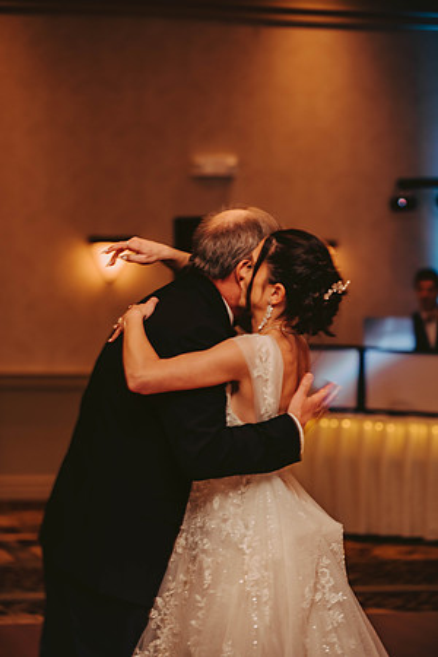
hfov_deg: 11.8
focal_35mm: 116
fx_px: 2117
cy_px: 328
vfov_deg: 17.6
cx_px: 219
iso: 800
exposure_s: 1/60
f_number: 2.8
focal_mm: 116
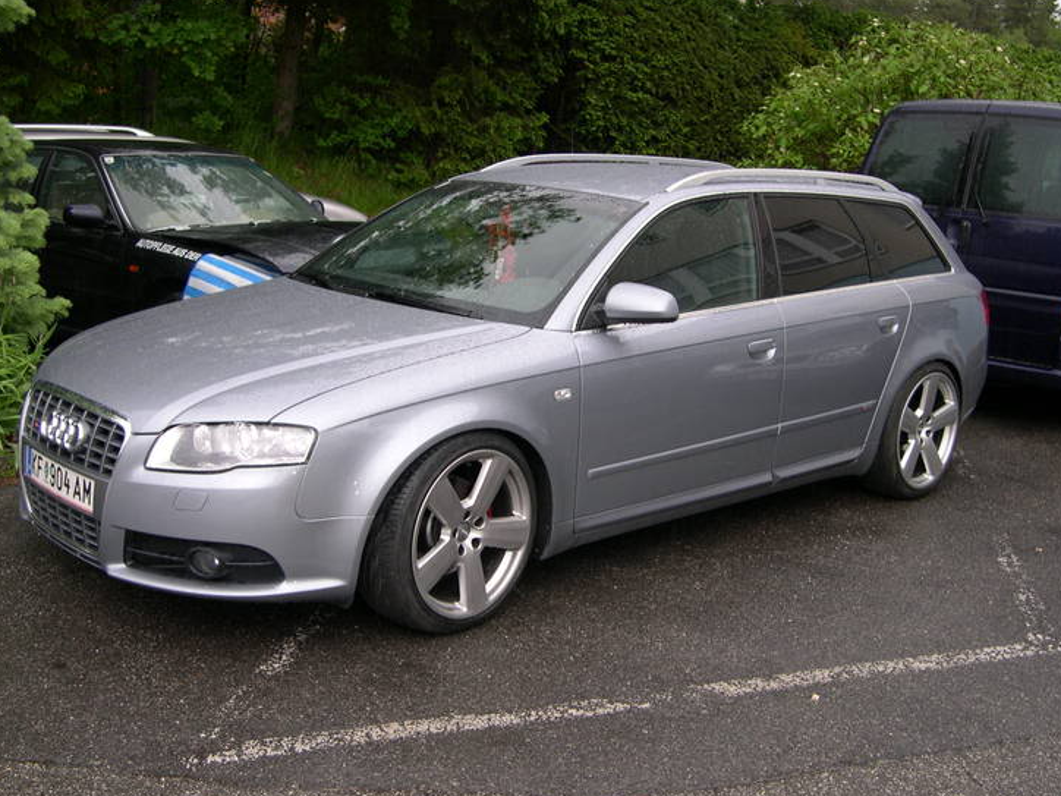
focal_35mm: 42
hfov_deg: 44.8
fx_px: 1287
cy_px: 421
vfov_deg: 34.3
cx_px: 530
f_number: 2.8
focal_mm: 8
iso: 100
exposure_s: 1/133
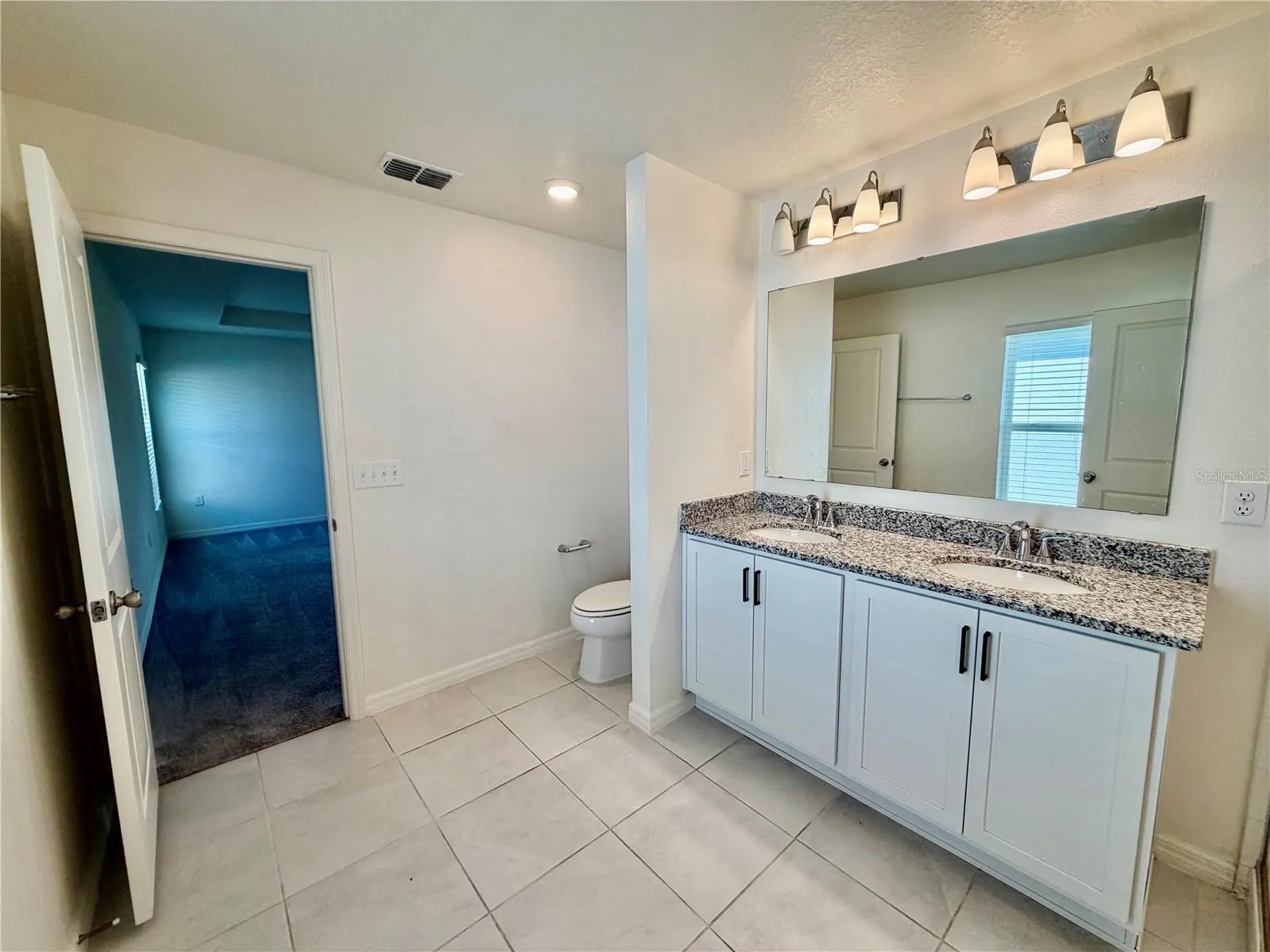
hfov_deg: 102.1
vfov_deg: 85.7
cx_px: 635
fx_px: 514
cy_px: 476
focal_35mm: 14
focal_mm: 2.22
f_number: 2.2
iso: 64
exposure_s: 1/120
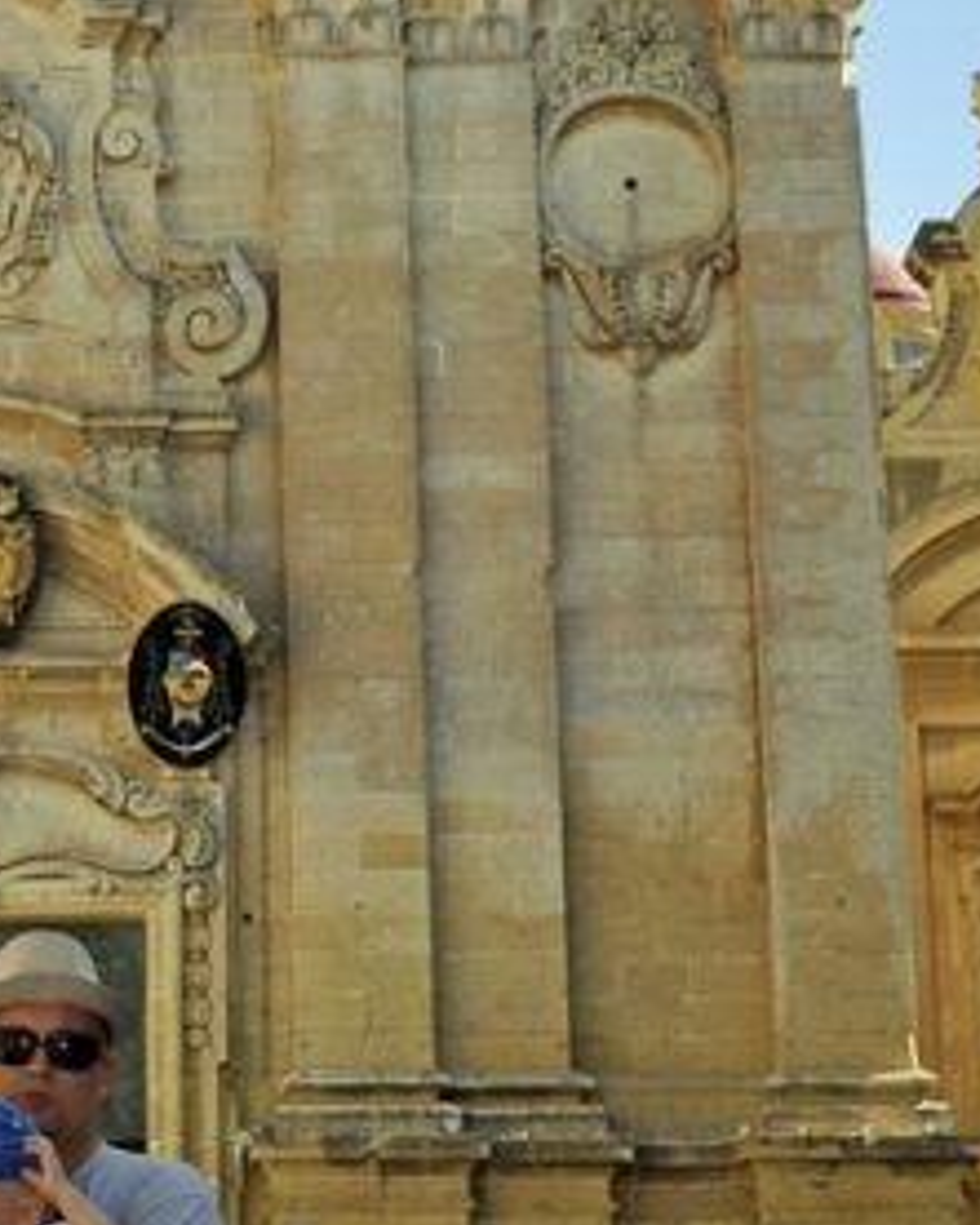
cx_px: -106
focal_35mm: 108
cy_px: 710
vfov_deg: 17.8
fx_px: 3913
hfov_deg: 14.0
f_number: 13
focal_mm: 22
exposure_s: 1/200
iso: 200
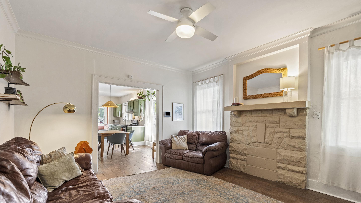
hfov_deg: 95.9
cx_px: 180
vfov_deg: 63.4
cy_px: 120
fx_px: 163
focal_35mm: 17
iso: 1000
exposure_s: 1/2
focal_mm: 16
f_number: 9.5
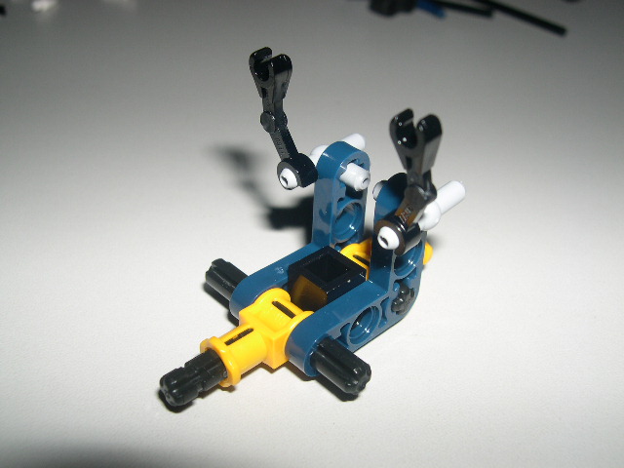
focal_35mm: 38
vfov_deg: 37.7
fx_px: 685
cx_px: 312
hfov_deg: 49.0
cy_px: 234
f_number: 7.6
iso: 100
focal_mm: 8
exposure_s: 1/60
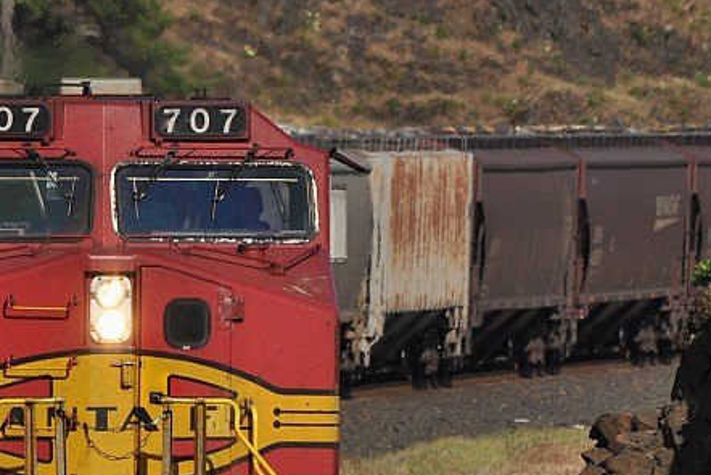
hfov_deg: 2.5
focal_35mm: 834
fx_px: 16476
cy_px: 456
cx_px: 206
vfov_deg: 1.6
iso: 400
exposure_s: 1/3200
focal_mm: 240
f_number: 7.1
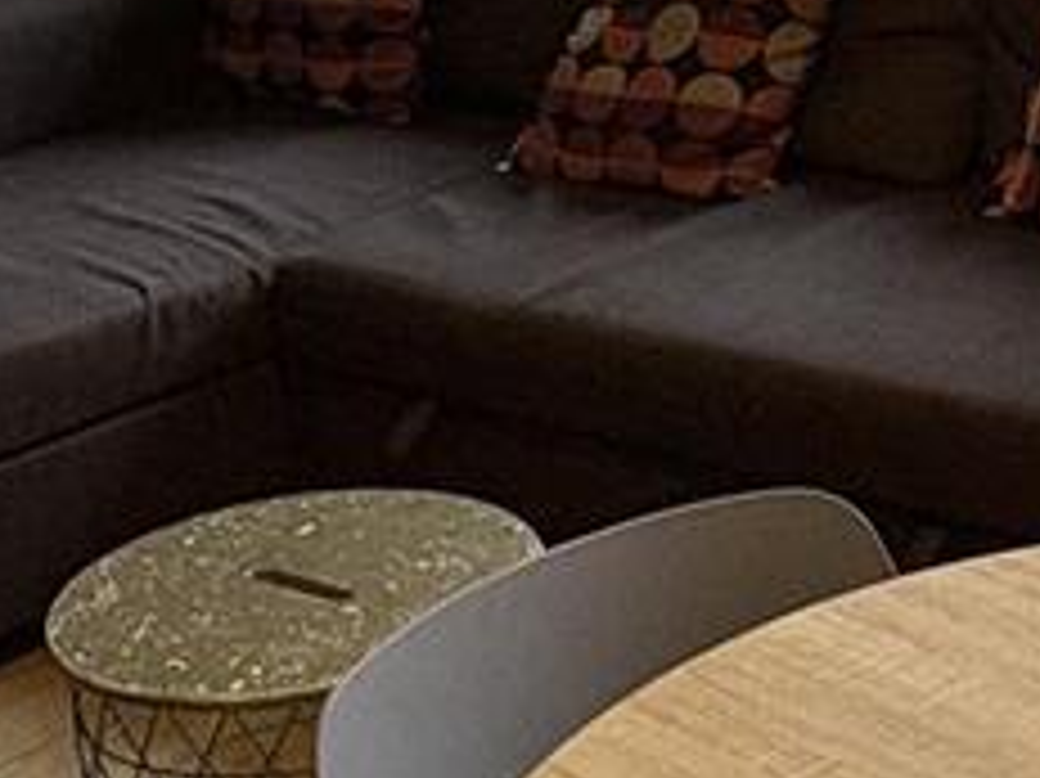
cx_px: 1085
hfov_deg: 20.7
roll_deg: +1.3
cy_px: -205
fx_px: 2733
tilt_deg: -8.4
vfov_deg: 15.5
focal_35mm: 91
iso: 250
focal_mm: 2.22
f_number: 2.2
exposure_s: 1/75
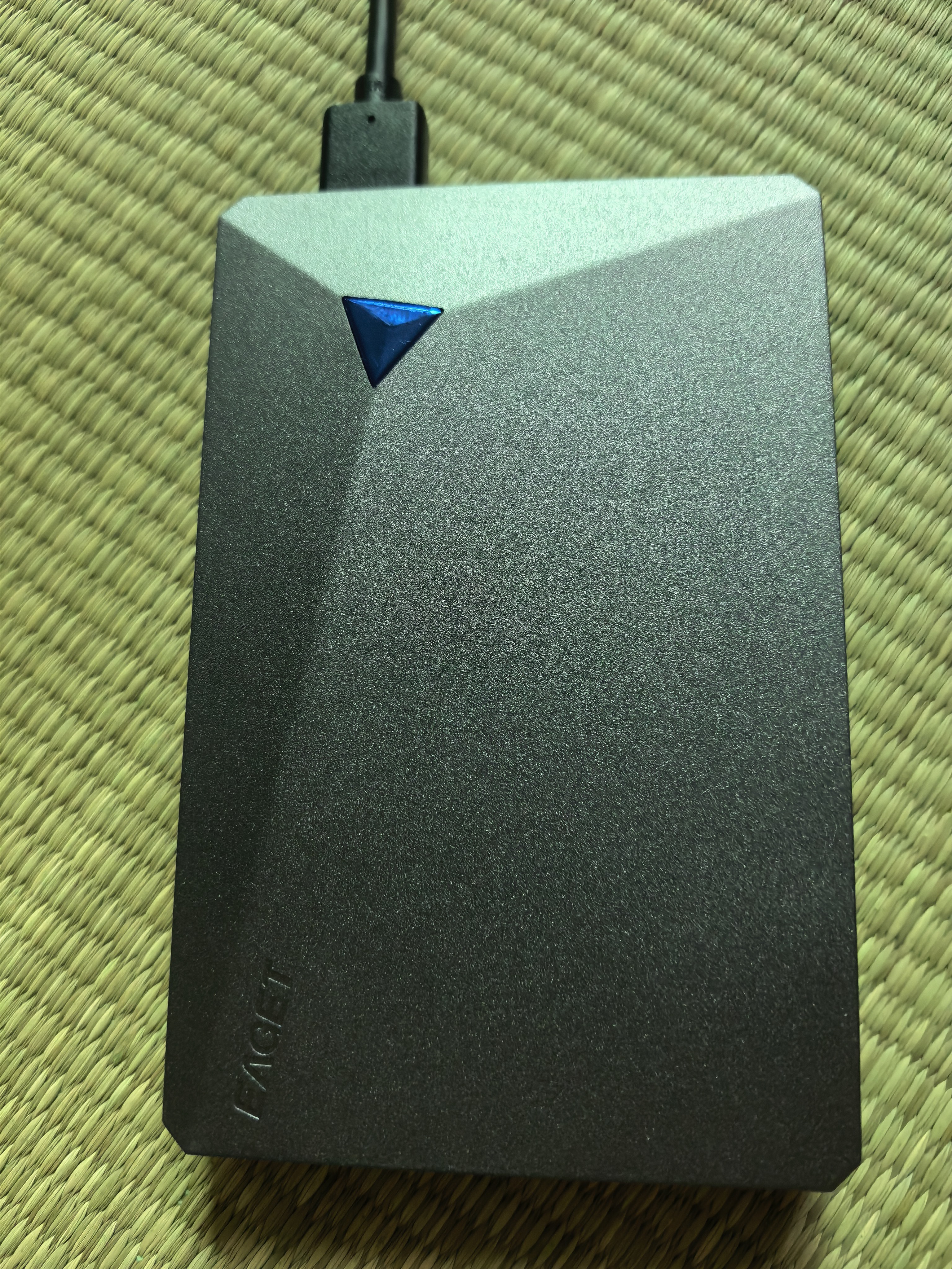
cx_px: 476
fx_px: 880
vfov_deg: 71.6
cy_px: 634
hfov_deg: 56.8
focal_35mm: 24
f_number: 2
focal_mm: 5.75
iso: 2500
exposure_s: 1/401
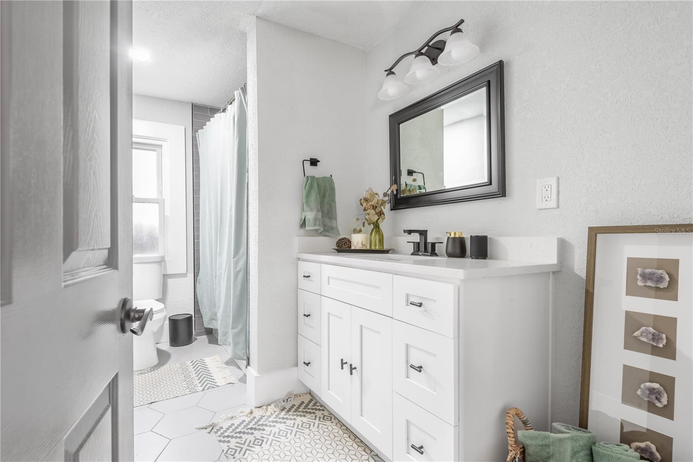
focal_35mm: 18
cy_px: 231
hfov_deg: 90.0
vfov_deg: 67.4
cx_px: 346
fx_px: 347
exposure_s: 1/2.5
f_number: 10
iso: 320
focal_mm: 18
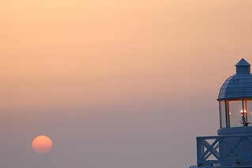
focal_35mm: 288
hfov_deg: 7.2
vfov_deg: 4.8
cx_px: 139
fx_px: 2015
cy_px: 121
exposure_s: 1/320
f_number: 4.5
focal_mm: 120
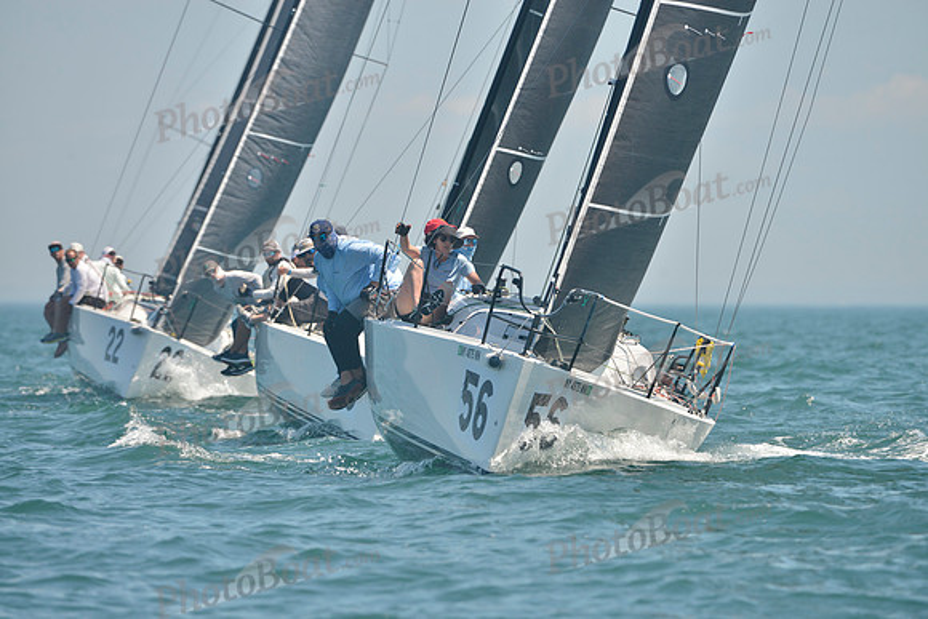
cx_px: 464
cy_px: 310
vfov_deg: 5.7
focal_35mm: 240
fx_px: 6188
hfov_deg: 8.6
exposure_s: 1/1000
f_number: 7.1
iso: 280
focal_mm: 240
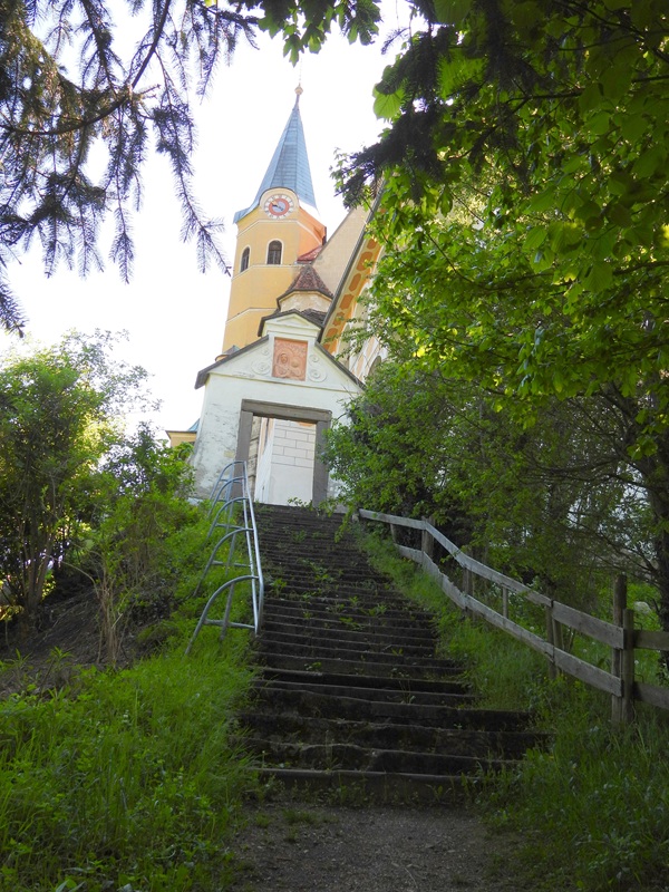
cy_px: 446
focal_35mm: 33
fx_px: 850
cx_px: 334
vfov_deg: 55.4
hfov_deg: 42.9
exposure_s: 1/400
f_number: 3.2
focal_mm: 5.9
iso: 100
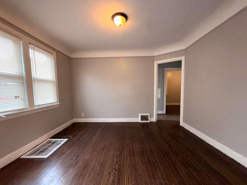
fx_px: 107
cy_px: 99
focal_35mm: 15
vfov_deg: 81.6
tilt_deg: -3.9
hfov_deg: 98.2
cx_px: 124
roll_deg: +0.9
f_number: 2.2
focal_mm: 2.22
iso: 320
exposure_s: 1/60
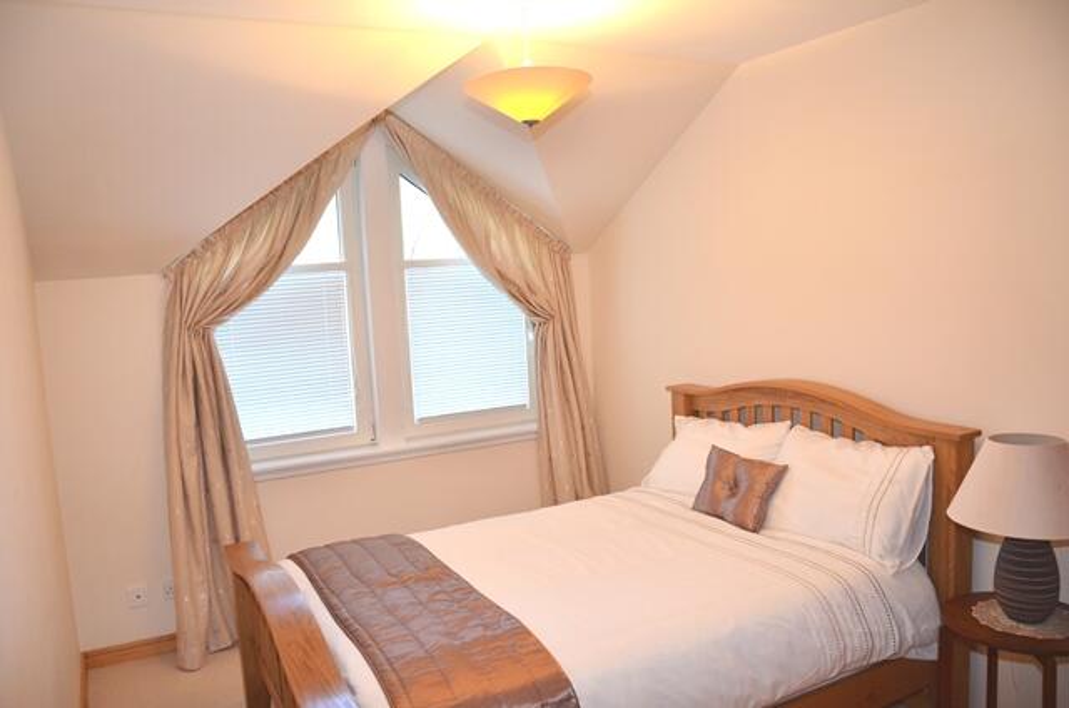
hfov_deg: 67.5
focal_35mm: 27
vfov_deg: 47.7
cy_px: 354
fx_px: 800
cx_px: 534
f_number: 4
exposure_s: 1/60
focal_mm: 18
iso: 560
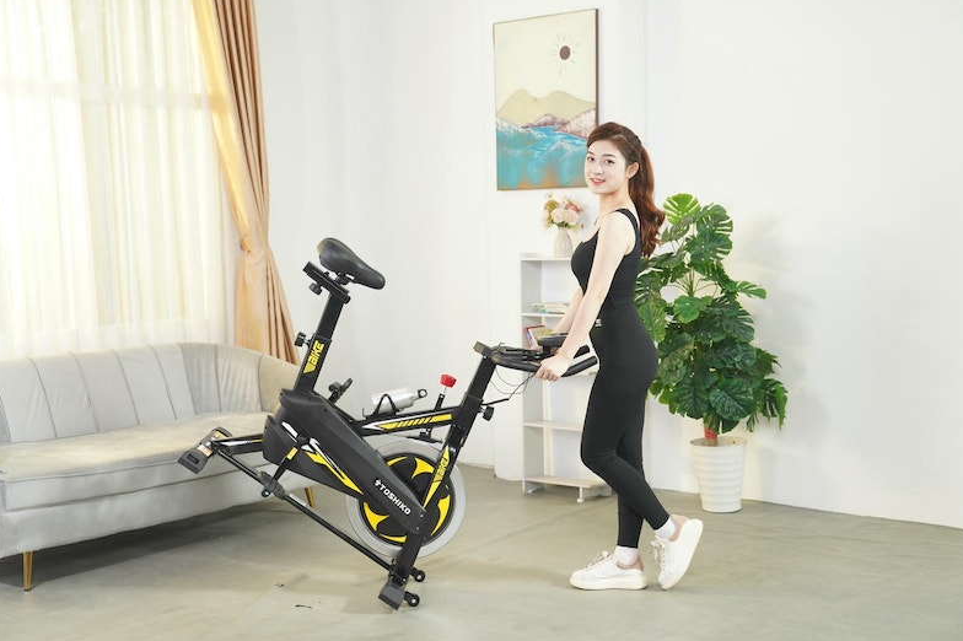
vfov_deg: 27.5
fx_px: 1310
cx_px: 488
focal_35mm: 49
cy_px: 322
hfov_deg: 40.4
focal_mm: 48
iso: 320
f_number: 3.5
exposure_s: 1/160
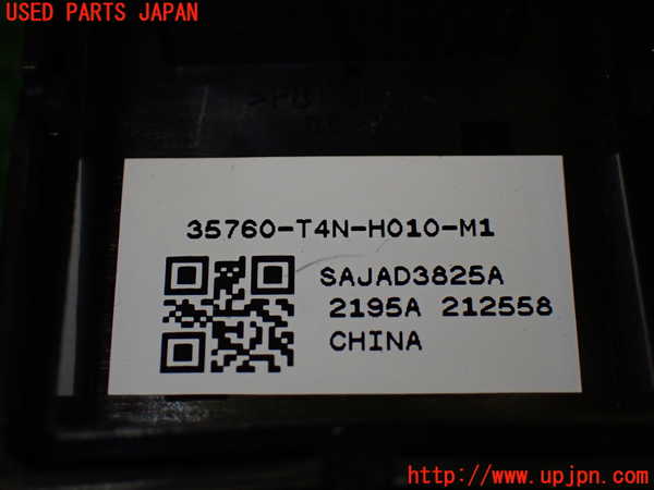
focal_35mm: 82
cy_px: 245
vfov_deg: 18.0
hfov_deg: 23.8
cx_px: 327
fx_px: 1549
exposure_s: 1/320
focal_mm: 14.62
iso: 400
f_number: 4.3
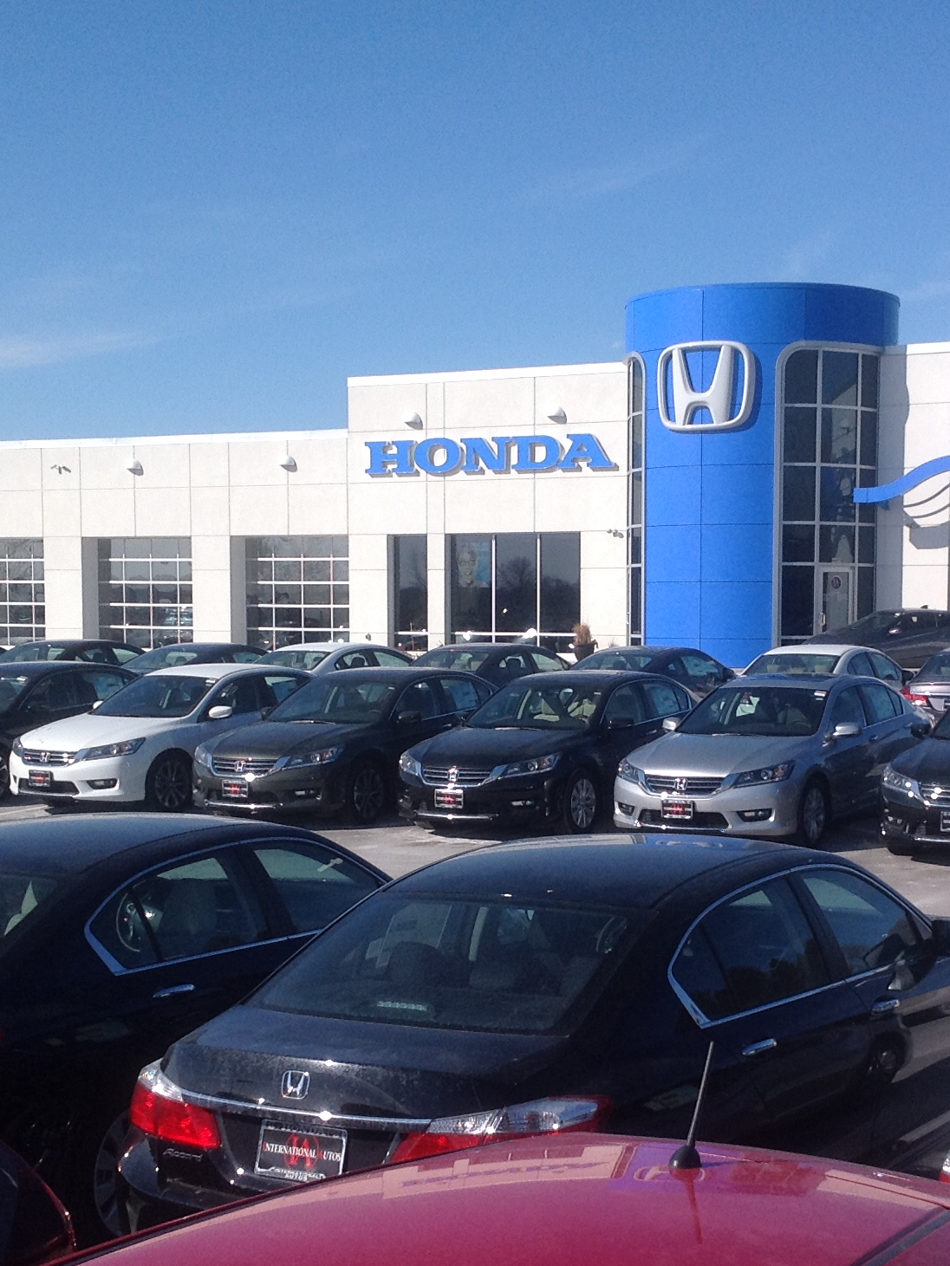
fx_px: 2268
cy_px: 753
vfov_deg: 31.1
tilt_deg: -5.7
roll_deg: -1.5
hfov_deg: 23.6
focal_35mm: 62
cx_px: 582
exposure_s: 1/2747
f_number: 2.4
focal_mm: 4.28
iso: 50
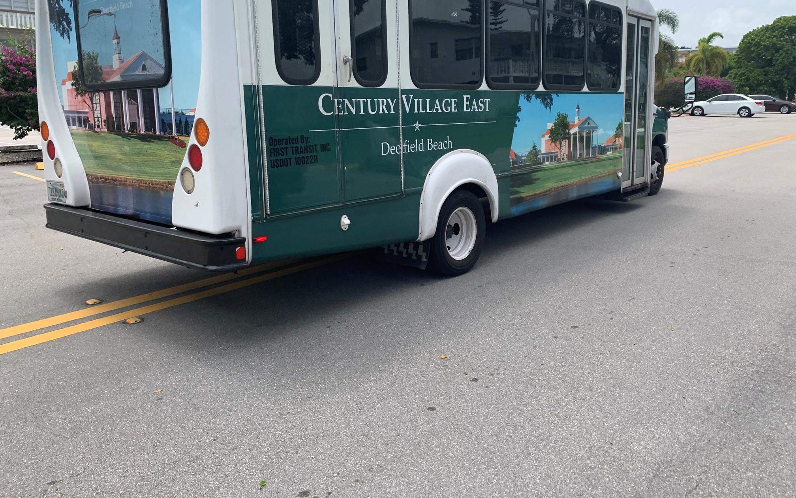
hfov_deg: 66.5
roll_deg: +1.2
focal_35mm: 28
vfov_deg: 44.3
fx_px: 607
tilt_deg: -8.3
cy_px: 202
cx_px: 393
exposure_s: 1/1235
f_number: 1.8
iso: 25
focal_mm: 4.25
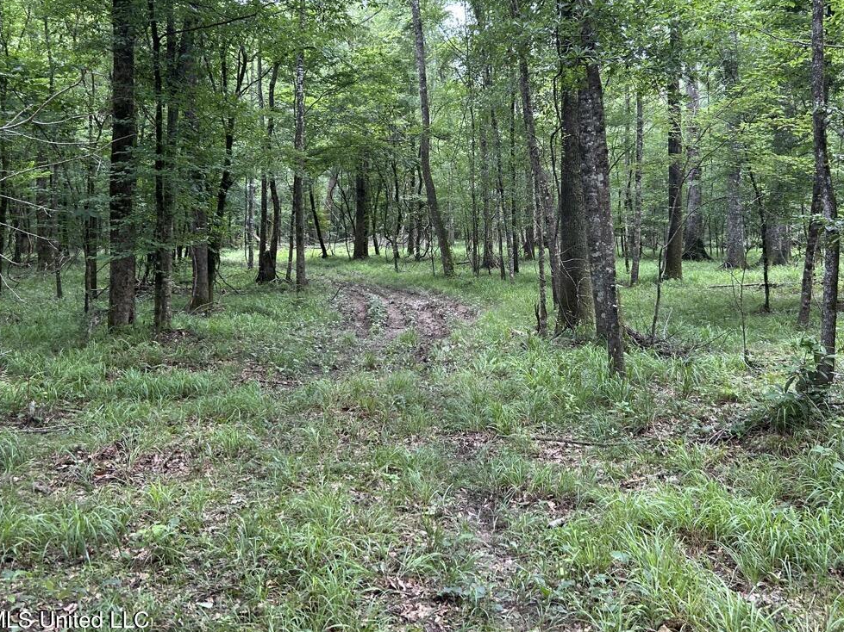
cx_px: 461
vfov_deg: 41.5
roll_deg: +0.2
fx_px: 829
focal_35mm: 34
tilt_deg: +2.2
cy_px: 243
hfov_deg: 53.9
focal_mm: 5.7
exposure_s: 1/121
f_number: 1.5
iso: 125
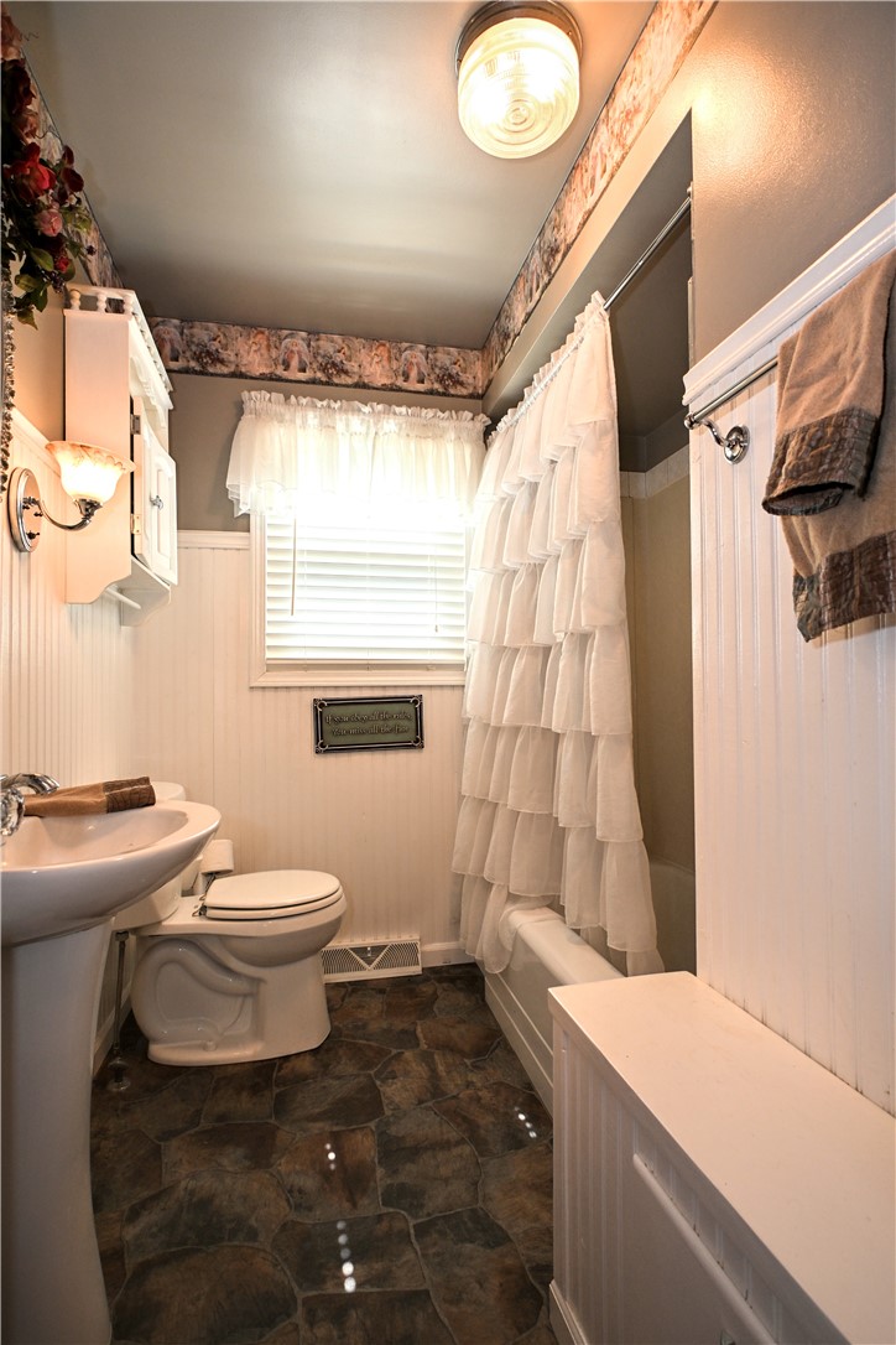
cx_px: 448
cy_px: 672
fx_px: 672
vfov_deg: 90.0
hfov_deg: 67.4
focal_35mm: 18
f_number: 4.5
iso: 200
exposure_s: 1/80
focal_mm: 12
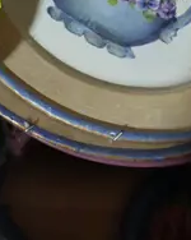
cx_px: -148
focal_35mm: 181
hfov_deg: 8.2
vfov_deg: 10.4
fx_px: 1281
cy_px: -94
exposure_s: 1/60
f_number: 4
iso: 800
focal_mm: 17
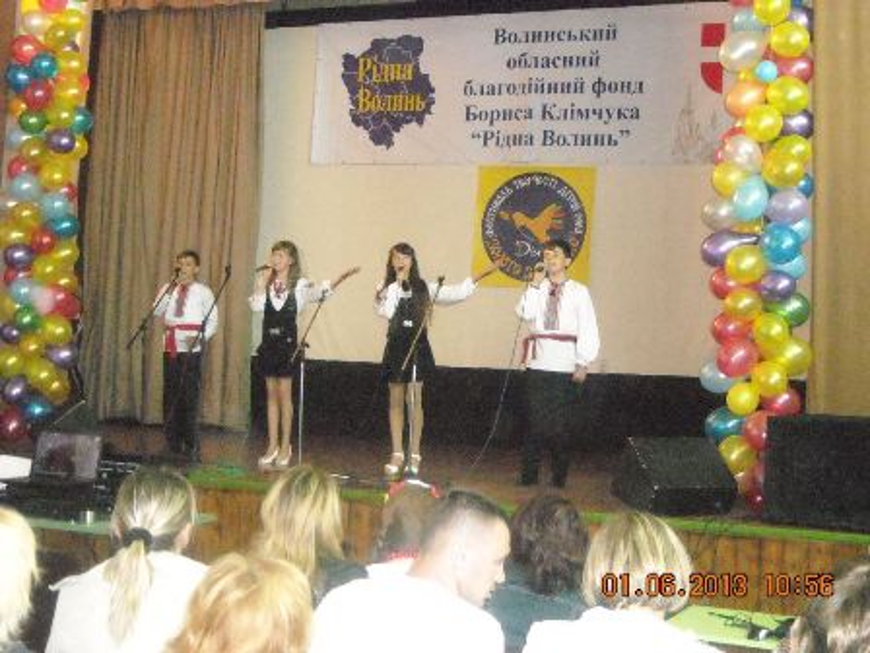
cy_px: 326
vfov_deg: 27.0
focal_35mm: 54
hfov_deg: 35.5
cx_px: 435
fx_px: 1357
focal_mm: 8.85
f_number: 3.3
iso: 1600
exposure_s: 1/60
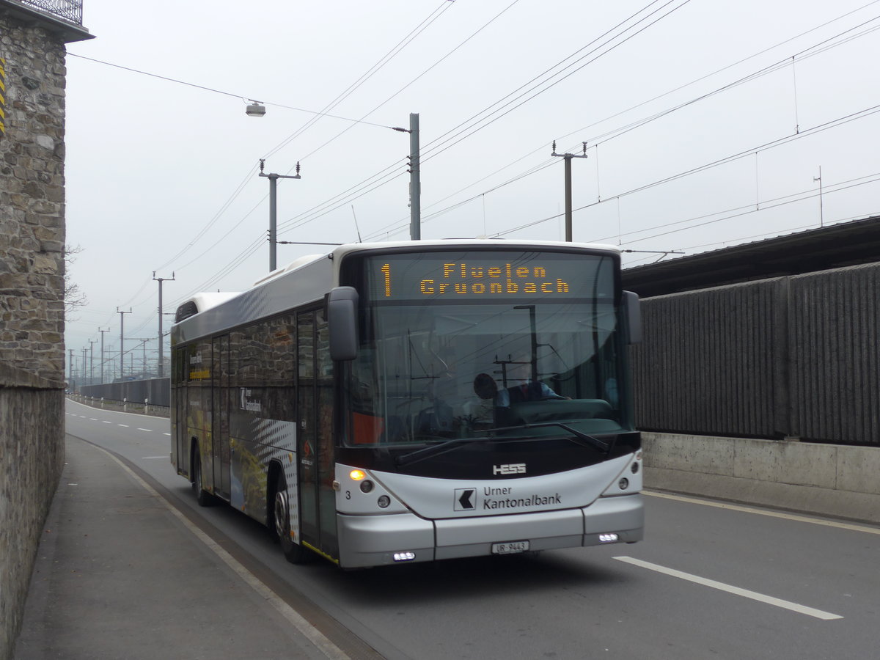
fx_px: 1169
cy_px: 330
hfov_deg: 41.2
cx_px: 440
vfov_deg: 31.5
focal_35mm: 46
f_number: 3
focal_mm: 9.5
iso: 100
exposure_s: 1/250
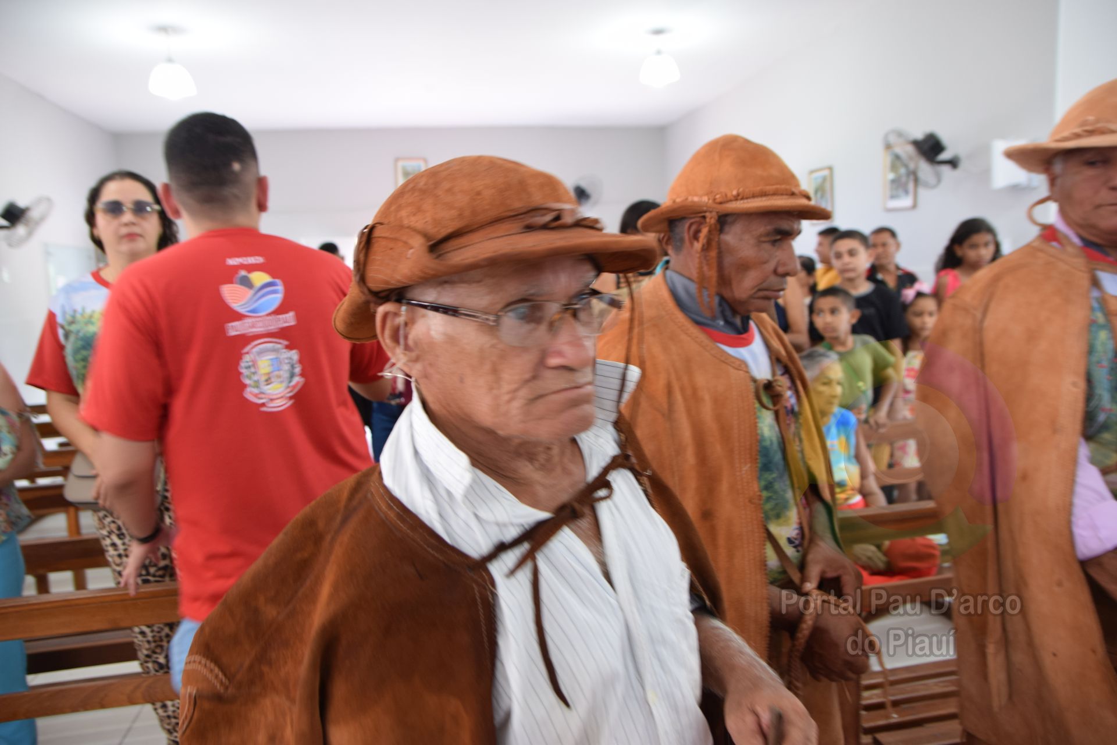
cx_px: 558
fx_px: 791
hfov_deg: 70.4
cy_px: 372
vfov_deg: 50.4
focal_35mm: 26
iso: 400
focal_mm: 17
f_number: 3.2
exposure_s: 1/25
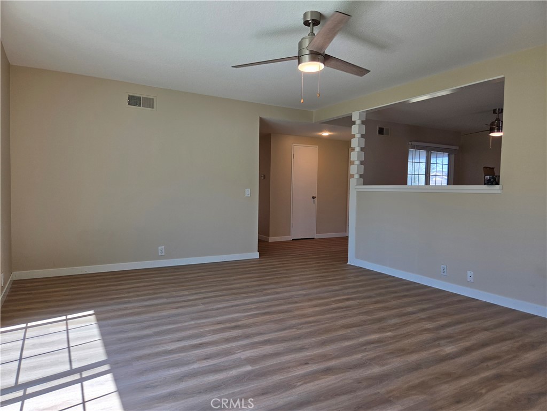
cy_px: 206
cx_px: 274
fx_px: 363
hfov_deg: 73.9
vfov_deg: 58.9
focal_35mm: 23
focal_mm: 5.4
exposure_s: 1/557
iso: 80
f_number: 1.8
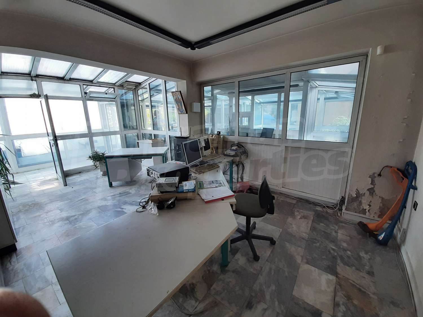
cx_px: 212
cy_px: 158
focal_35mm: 13
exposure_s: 1/50
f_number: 2.2
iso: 50
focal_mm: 1.42
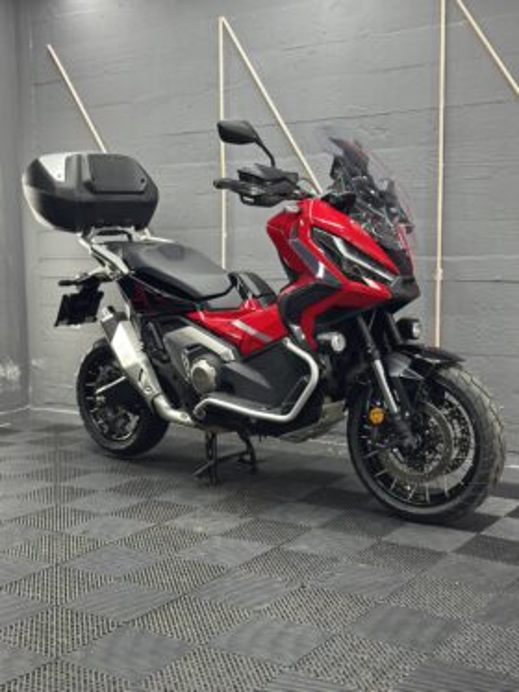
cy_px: 346
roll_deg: +0.0
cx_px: 260
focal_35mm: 48
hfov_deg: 30.3
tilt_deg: -5.3
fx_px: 959
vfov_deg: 39.6
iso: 125
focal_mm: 6.86
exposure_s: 1/50
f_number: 1.78
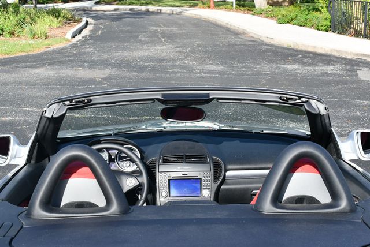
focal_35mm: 68
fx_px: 700
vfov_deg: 20.1
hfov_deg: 29.6
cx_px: 185
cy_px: 124
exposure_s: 1/250
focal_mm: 34
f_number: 8
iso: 160
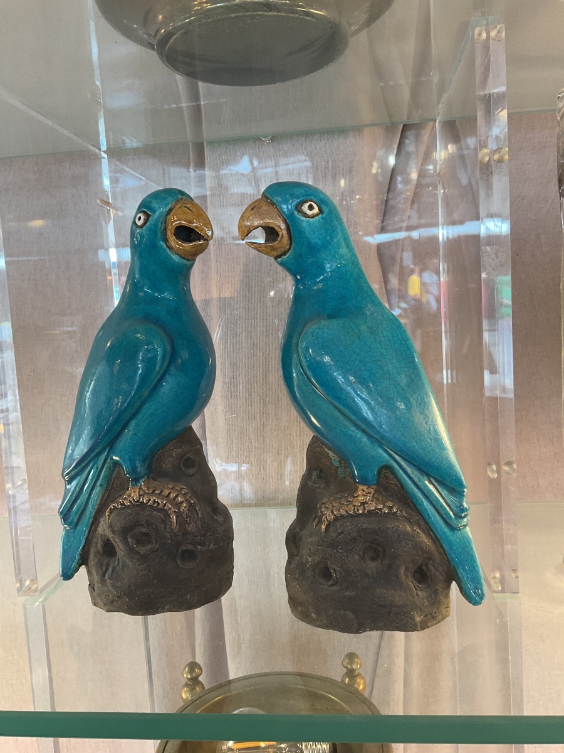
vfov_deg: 61.7
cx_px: 282
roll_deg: +3.9
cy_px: 376
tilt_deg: -3.3
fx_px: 630
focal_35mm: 29
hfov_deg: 48.2
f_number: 1.8
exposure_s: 1/100
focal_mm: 3
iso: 64
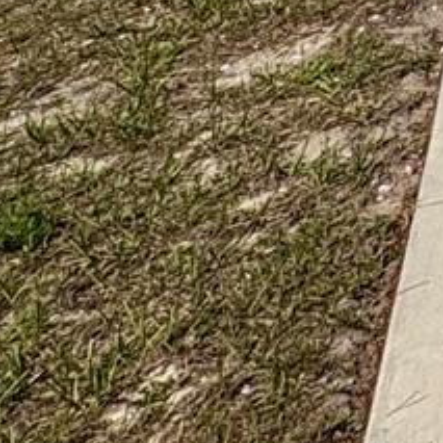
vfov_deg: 13.4
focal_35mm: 93
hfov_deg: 12.8
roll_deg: +1.3
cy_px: -641
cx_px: 1154
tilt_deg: +6.3
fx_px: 1347
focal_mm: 2.22
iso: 40
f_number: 2.2
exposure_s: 1/3247
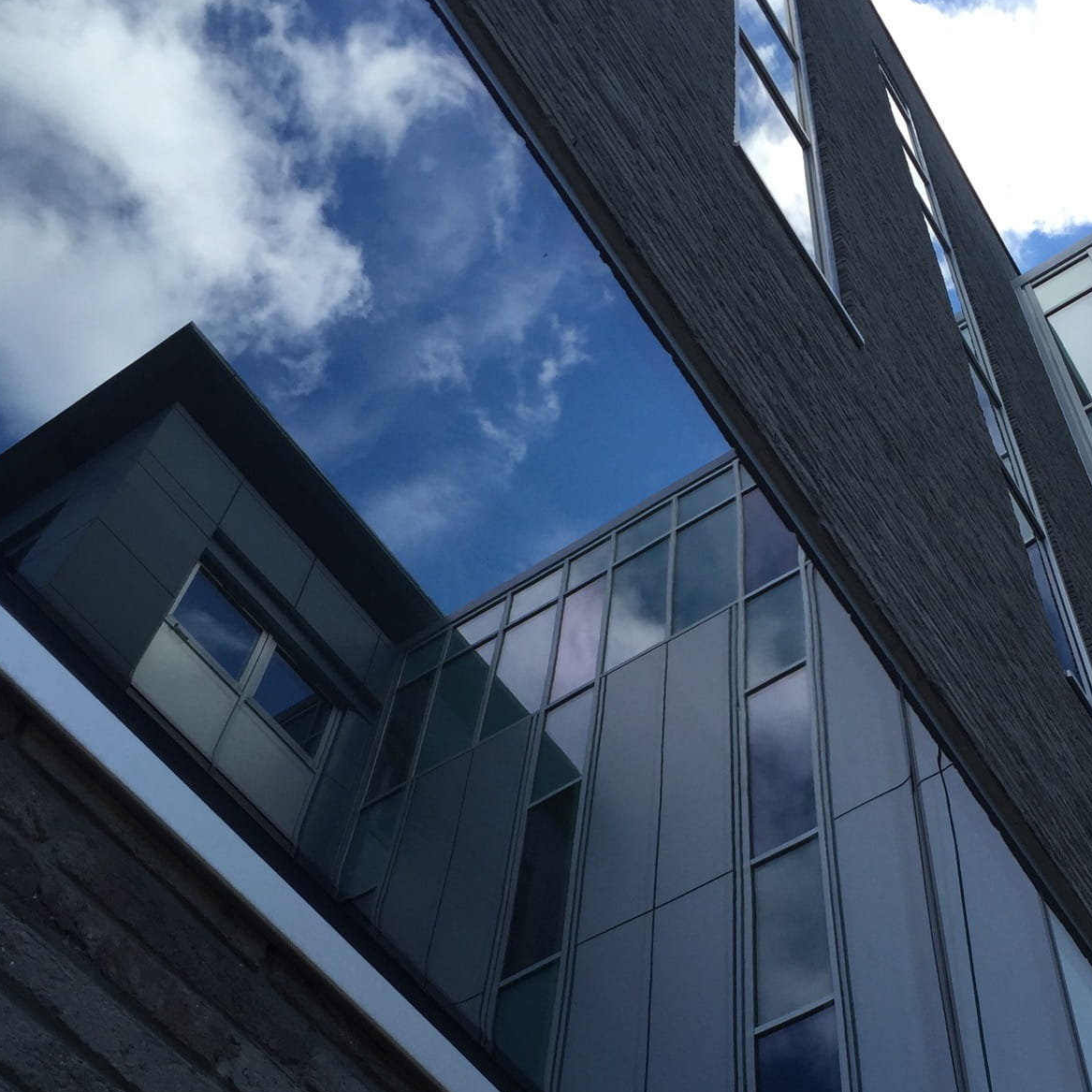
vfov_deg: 37.1
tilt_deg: +56.9
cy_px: 731
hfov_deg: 37.3
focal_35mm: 45
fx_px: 1606
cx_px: 698
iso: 32
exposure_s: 1/670
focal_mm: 4.15
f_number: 2.2
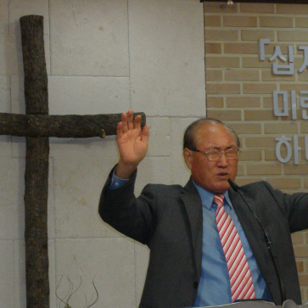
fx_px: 1742
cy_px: 169
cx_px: 211
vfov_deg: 10.1
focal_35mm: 173
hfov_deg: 10.1
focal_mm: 18.6
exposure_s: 1/60
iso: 320
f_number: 5.2
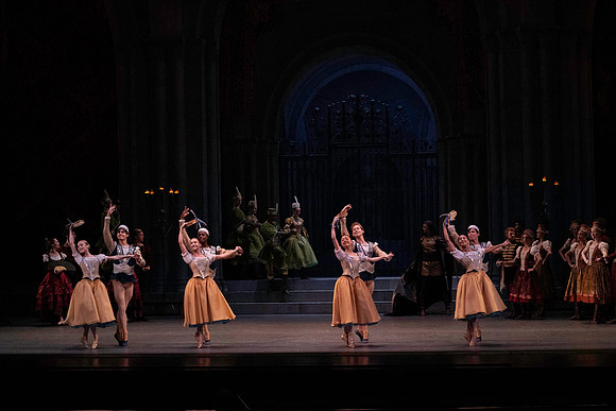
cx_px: 308
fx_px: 1523
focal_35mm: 89
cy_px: 206
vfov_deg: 15.4
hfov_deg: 22.9
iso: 12800
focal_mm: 89
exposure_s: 1/400
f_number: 7.1
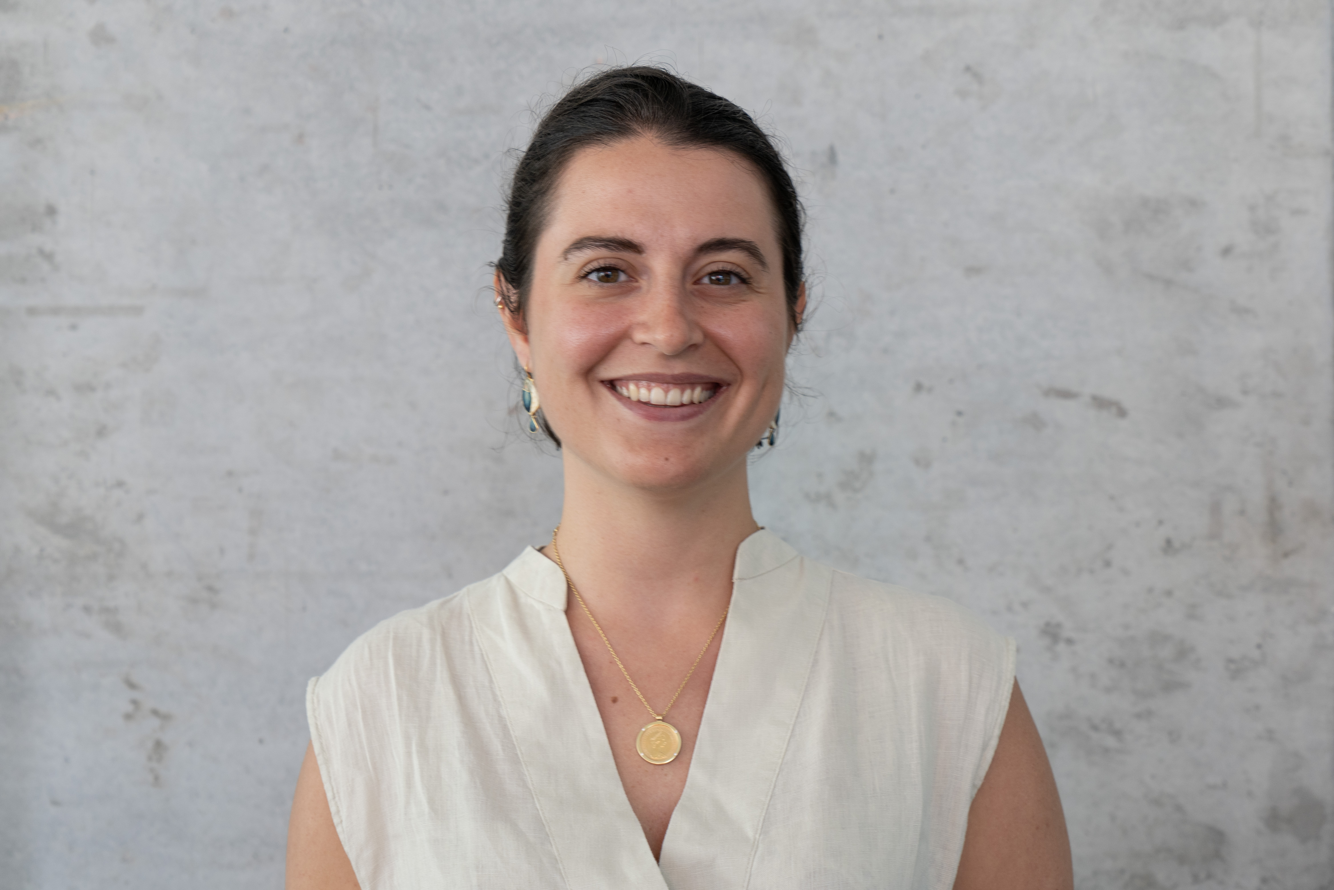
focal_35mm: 64
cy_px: 445
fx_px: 2371
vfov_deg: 21.2
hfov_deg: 31.4
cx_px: 667
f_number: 6.3
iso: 400
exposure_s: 1/60
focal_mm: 64
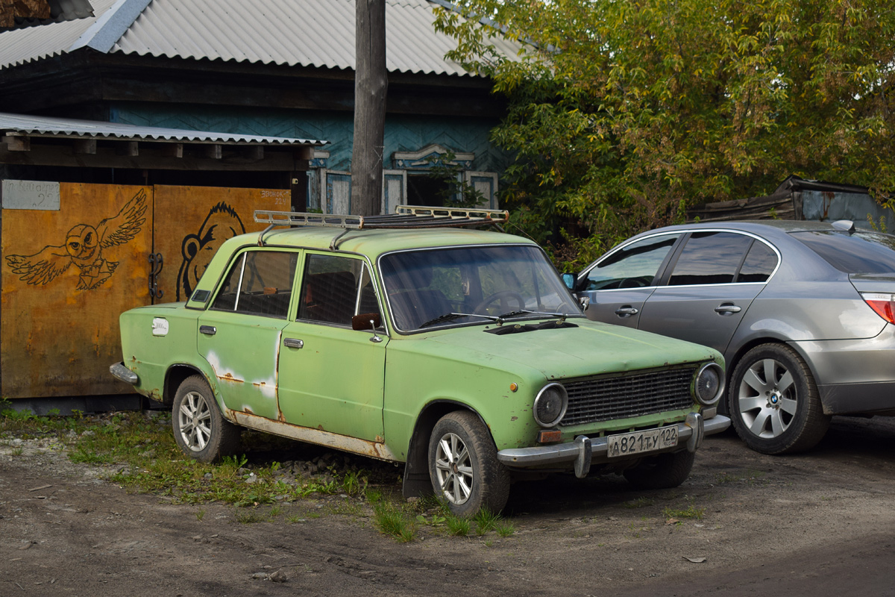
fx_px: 1492
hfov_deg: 33.4
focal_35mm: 60
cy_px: 298
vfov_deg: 22.6
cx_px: 448
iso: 200
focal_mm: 40
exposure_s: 1/200
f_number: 6.3
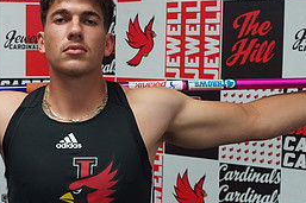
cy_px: 81
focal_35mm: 70
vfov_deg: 19.4
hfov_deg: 28.5
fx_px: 595
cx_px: 82
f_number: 4
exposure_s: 1/160
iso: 1000
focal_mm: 31
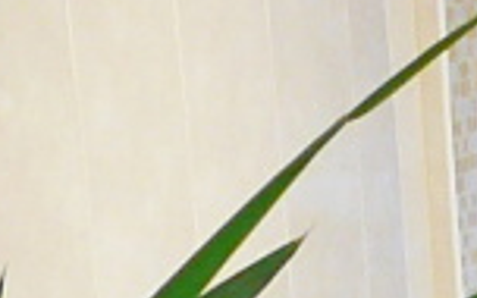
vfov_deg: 5.0
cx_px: 1164
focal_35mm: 250
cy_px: 903
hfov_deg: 7.8
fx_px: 3250
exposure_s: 1/5
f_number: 2.8
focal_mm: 5.2
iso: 200
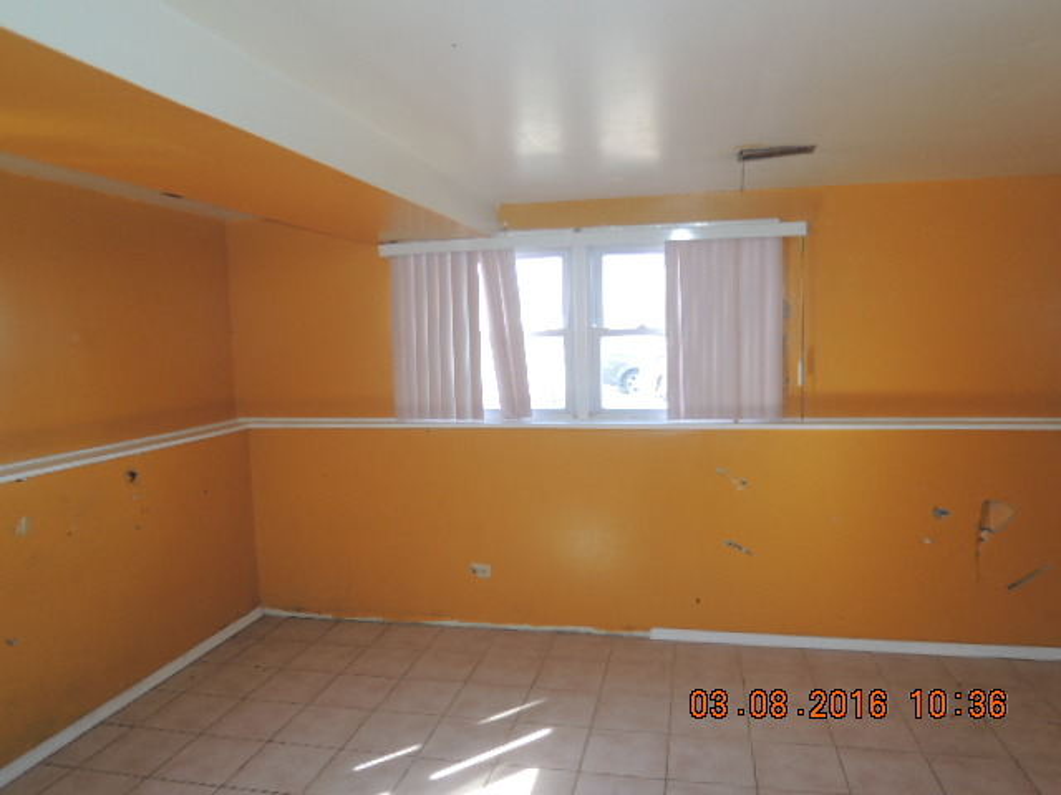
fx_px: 736
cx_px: 530
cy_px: 398
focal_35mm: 24
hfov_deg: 71.6
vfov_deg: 56.8
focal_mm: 4.3
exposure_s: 1/60
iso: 100
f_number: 1.8
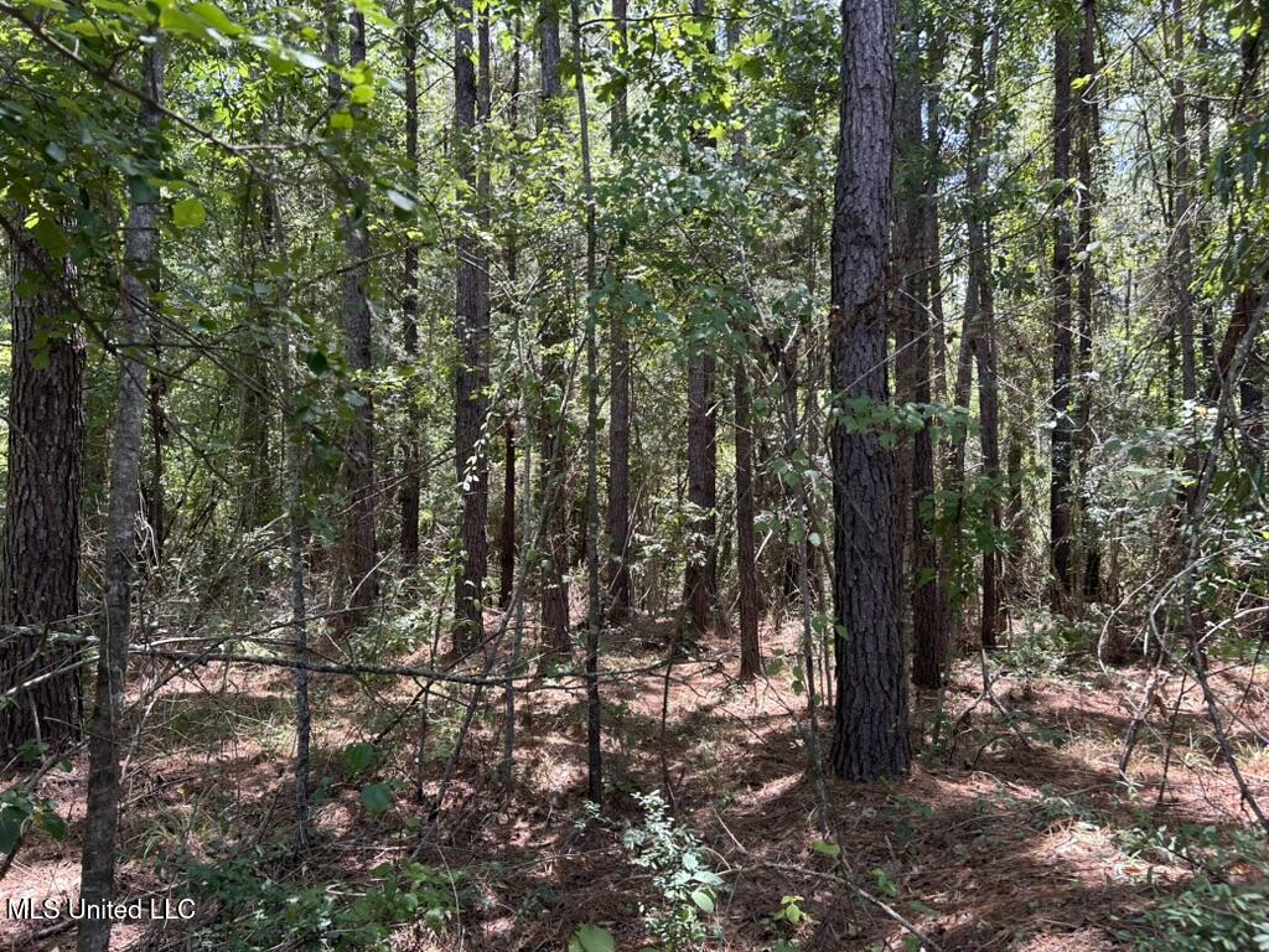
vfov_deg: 53.1
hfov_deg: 67.3
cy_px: 476
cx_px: 634
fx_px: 953
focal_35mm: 26
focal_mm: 5.7
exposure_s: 1/134
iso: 32
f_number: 1.5
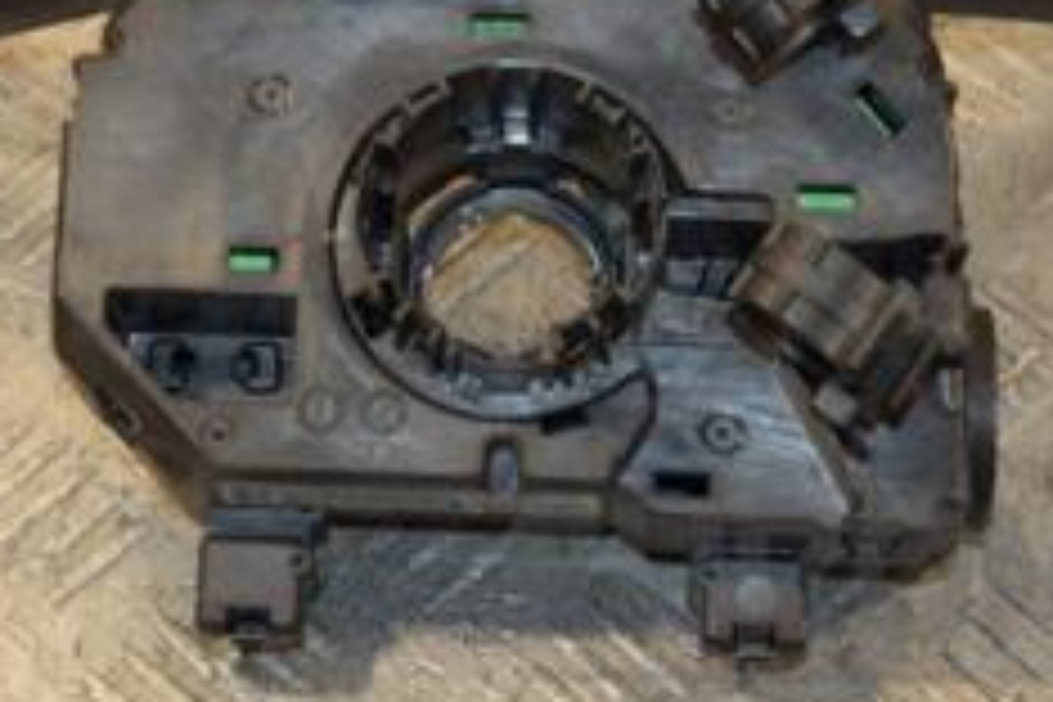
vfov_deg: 9.3
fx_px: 4270
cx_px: 428
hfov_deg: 14.1
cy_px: -27
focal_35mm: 146
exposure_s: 1/125
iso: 800
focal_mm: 38
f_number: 5
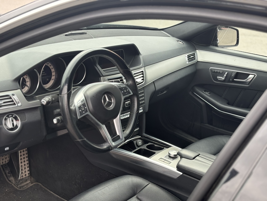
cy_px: 100
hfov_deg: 36.8
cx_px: 134
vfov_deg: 28.0
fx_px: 401
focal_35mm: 52
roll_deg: -6.5
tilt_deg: -20.2
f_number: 1.6
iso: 50
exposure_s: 1/242
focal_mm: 5.96
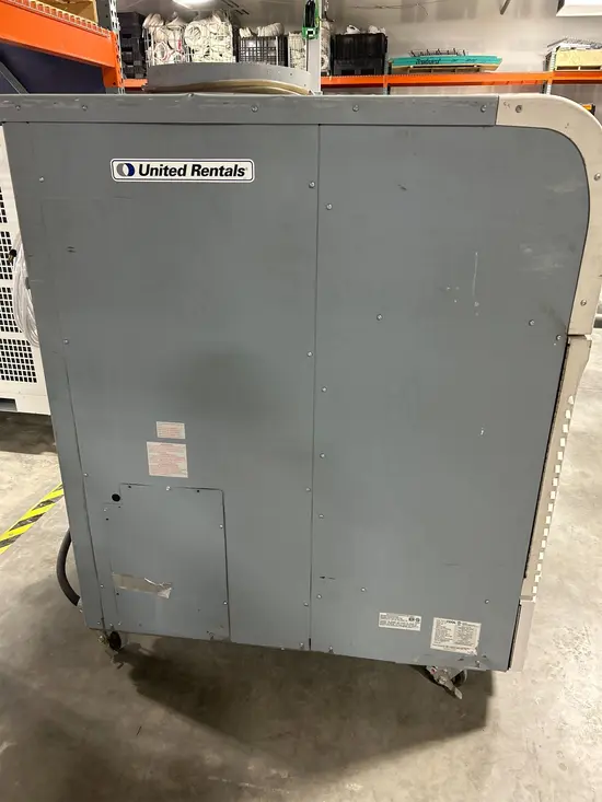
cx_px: 301
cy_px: 401
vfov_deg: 67.3
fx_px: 603
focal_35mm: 26
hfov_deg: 53.1
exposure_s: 1/60
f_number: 1.5
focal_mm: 5.7
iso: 160
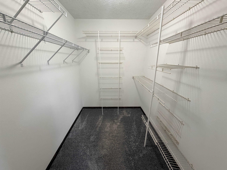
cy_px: 85
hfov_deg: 102.1
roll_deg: -0.7
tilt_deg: -16.0
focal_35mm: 14
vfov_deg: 85.7
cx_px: 114
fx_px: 92
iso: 160
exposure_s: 1/60
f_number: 2.2
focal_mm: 2.22
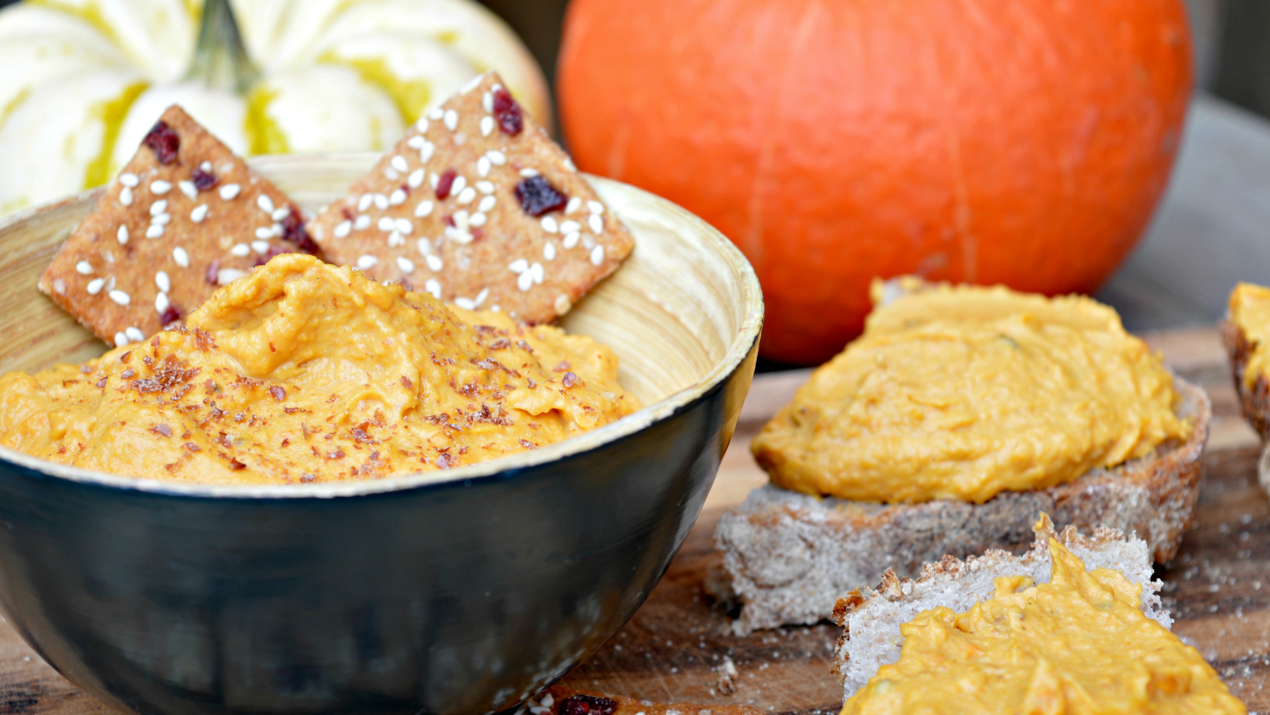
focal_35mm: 98
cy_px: 249
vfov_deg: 12.4
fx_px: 3287
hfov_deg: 21.9
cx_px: 567
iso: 100
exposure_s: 1/25
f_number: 5.6
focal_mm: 55
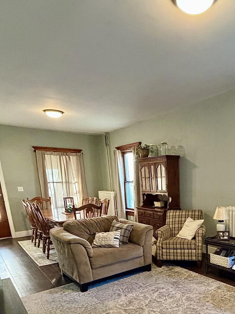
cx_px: 181
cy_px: 248
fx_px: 244
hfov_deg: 49.0
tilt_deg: -15.3
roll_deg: +0.9
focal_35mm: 27
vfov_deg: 60.4
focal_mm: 2.22
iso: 640
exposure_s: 1/60
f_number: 2.2
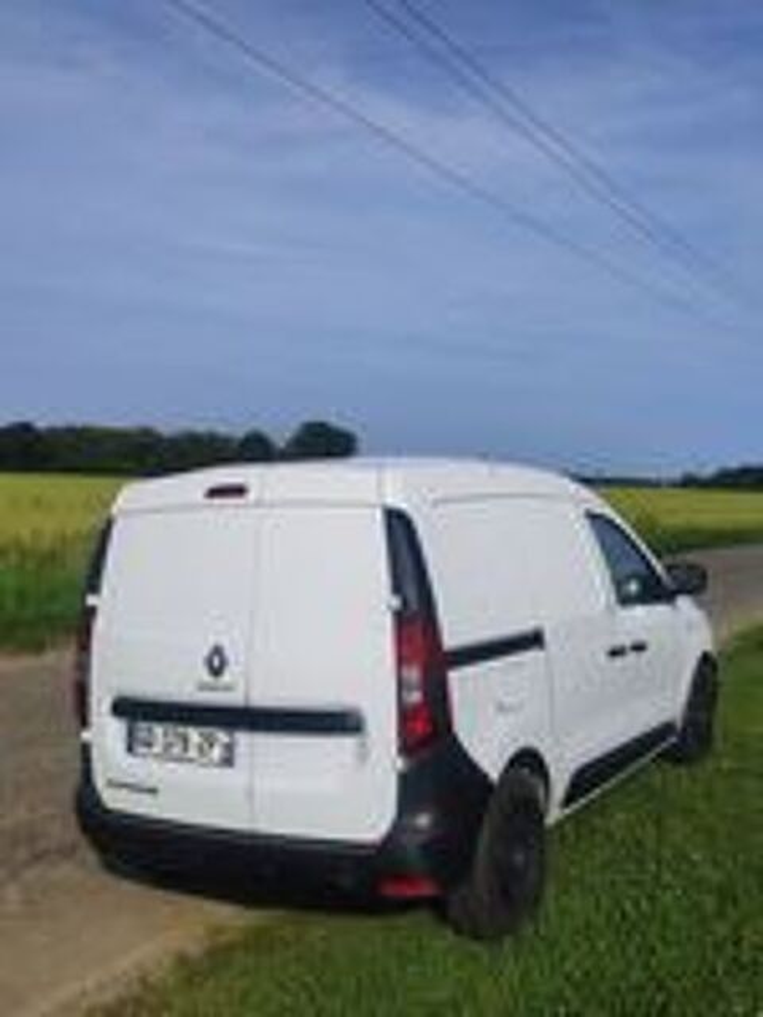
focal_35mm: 25
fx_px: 735
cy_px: 508
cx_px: 382
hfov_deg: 54.9
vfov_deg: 69.4
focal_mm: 4.7
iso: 50
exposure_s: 1/1263
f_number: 1.79
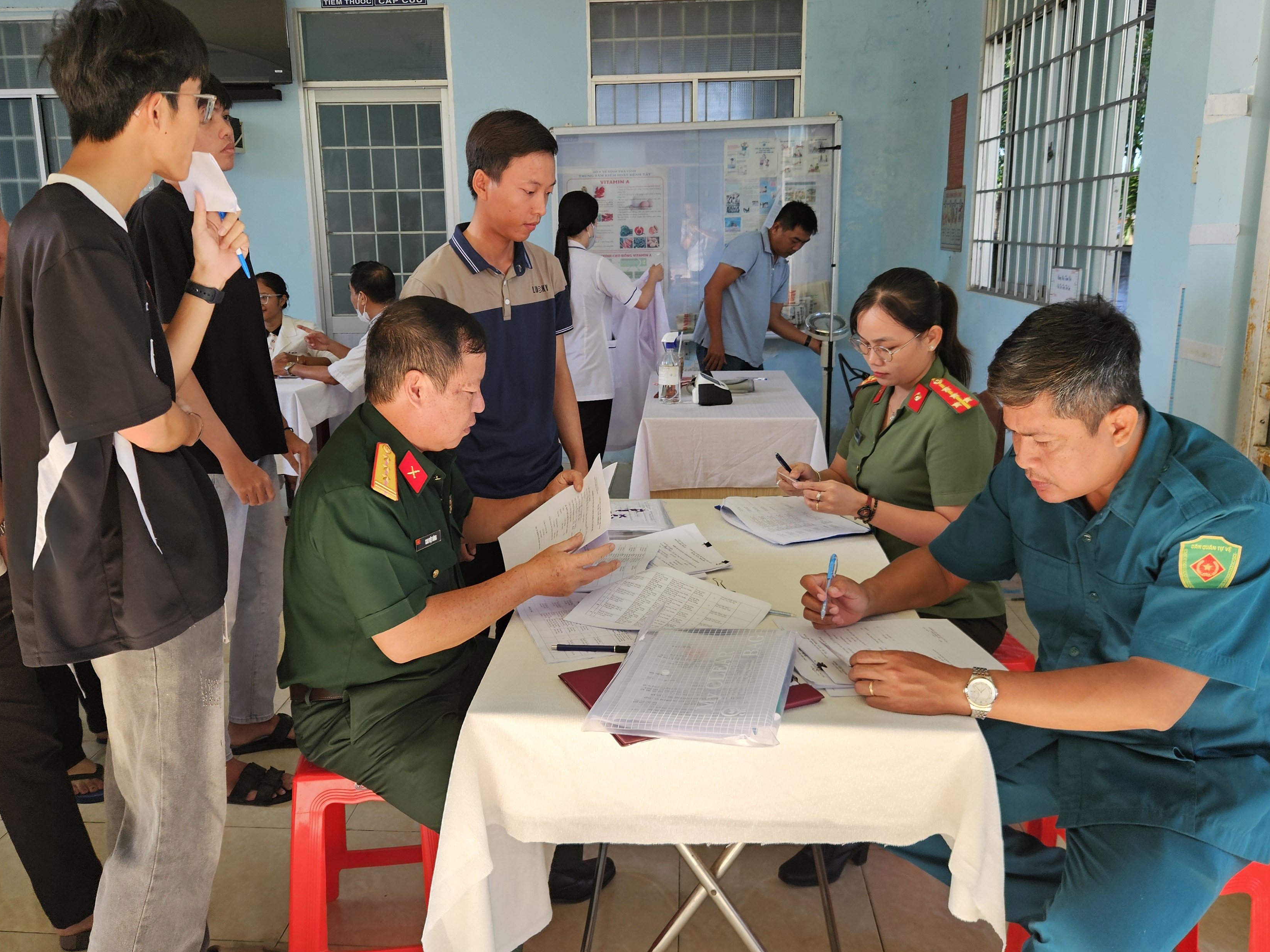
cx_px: 596
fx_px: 1027
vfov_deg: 49.7
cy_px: 446
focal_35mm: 28
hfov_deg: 63.4
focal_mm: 5.4
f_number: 1.8
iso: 64
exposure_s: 1/180
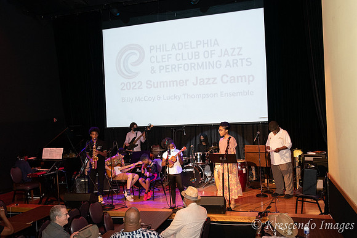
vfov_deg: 38.4
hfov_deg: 55.1
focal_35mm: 34
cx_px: 175
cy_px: 125
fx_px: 342
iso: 3200
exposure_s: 1/125
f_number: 5.6
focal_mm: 31
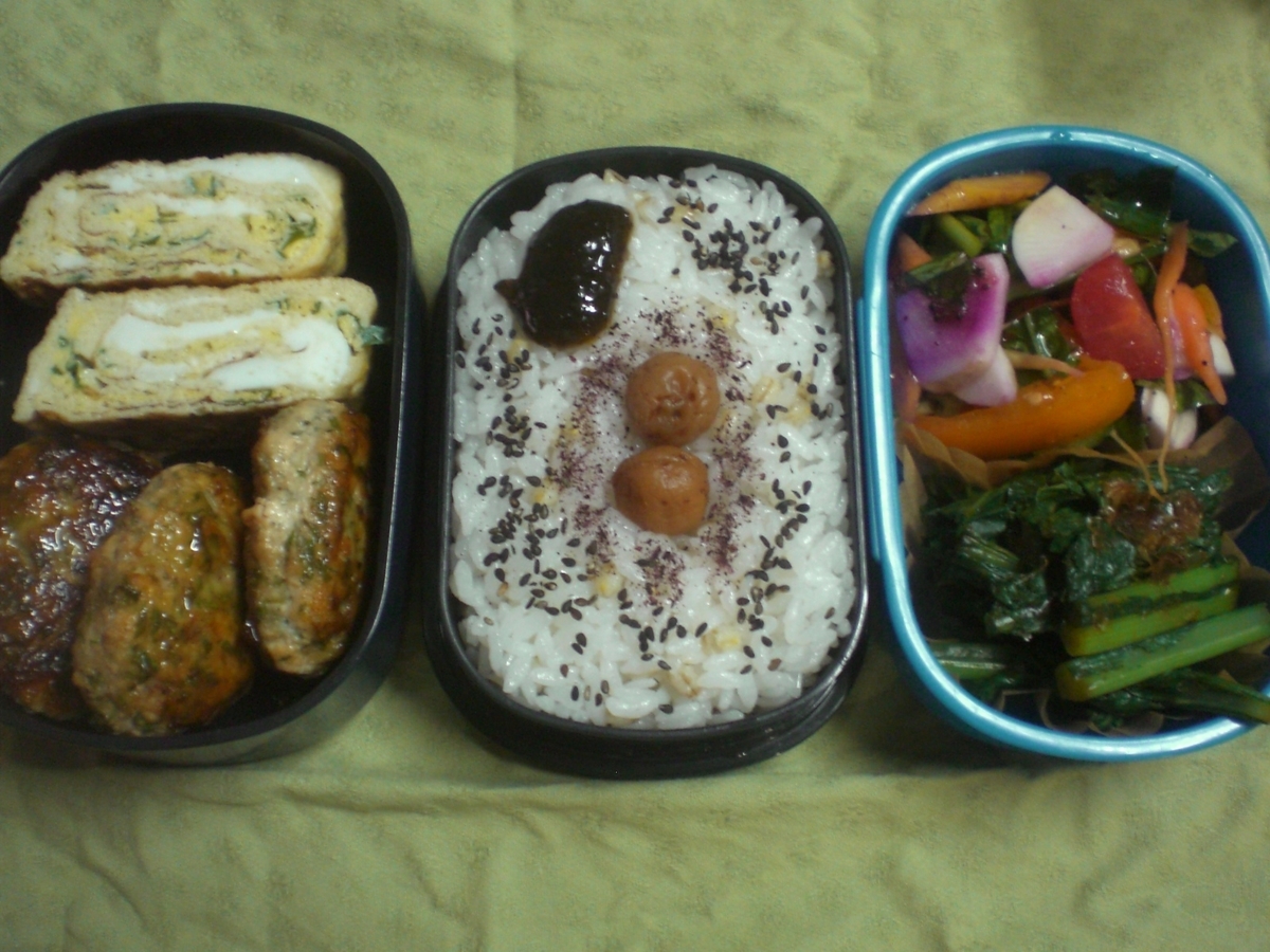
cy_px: 476
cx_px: 635
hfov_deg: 49.0
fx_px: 1394
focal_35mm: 38
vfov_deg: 37.7
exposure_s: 1/15
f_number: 3.1
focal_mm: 6.3
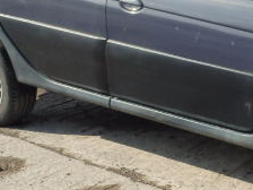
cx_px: 272
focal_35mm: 80
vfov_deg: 18.4
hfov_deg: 23.1
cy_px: 58
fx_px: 585
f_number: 3.9
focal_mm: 5
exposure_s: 1/640
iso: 125
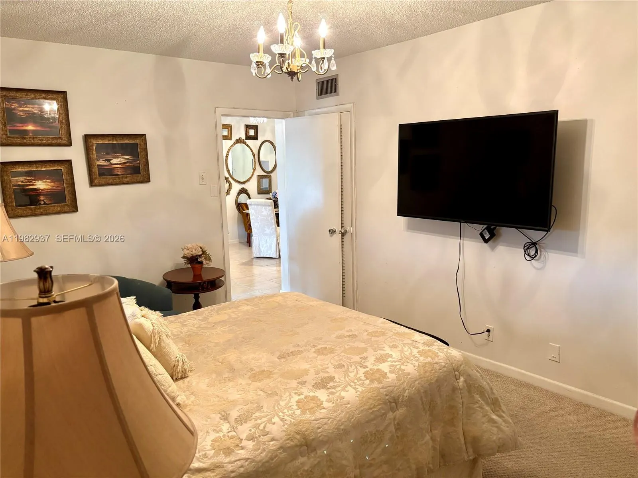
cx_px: 319
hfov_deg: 67.3
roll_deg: +1.7
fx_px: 479
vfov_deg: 53.1
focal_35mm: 26
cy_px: 239
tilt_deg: -8.8
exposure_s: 1/60
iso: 250
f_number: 1.6
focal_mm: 5.96
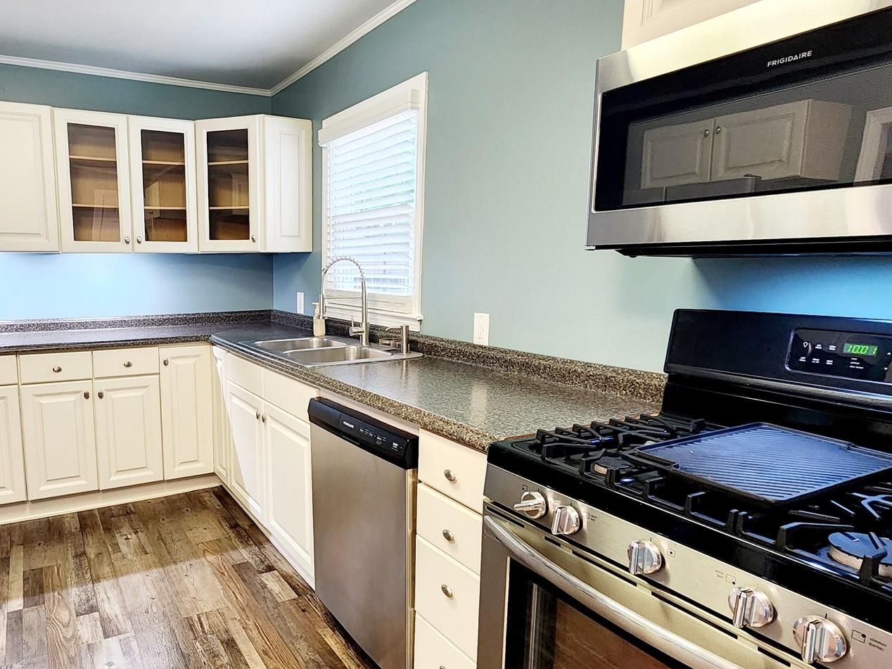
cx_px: 321
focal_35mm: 21
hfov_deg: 77.2
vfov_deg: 63.4
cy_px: 352
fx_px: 541
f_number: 2.2
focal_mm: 2.2
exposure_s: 1/30
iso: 320
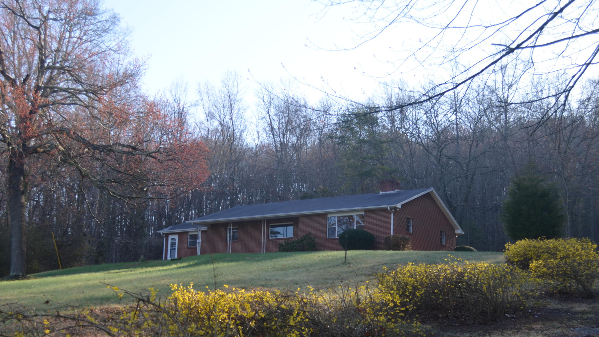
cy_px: 240
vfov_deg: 23.3
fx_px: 810
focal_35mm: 51
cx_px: 298
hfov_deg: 40.6
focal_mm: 26
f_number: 5
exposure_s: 1/200
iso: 100
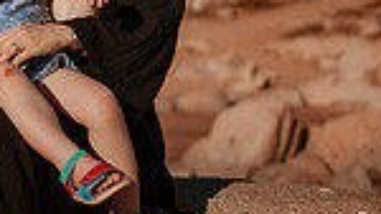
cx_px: -251
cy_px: 6
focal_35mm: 142
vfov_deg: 8.5
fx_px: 1433
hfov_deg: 13.9
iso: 50
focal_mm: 35
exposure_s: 1/8000
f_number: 2
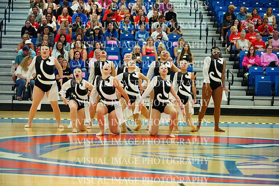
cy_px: 93
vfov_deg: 11.2
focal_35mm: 123
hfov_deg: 16.6
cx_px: 140
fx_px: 953
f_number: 4
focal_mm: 123
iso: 25600
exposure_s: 1/1000
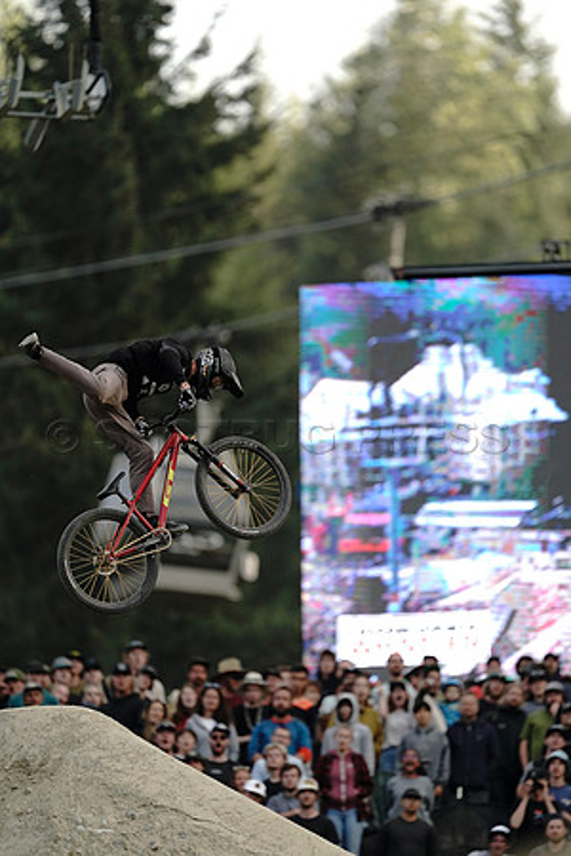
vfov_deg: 3.4
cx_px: 286
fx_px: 14274
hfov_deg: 2.3
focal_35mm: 600
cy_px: 428
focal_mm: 600
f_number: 4
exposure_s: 1/1600
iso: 1600
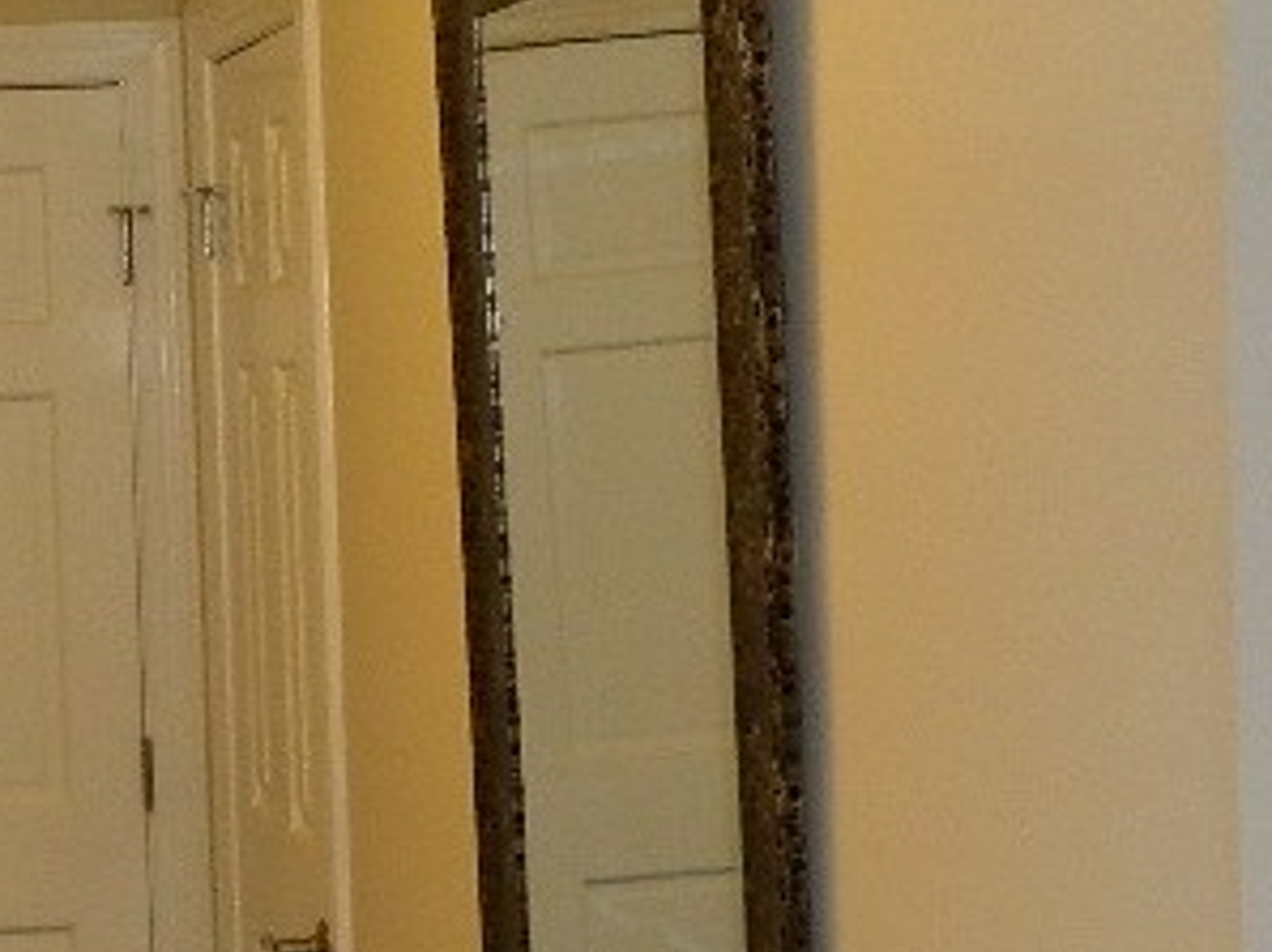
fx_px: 3158
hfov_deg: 21.0
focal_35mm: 86
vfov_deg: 17.1
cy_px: 606
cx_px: -299
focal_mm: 4.5
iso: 180
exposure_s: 1/30
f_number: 3.1
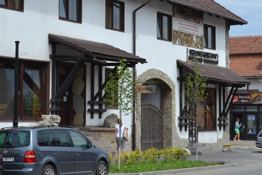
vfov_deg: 14.3
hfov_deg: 21.2
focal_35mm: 95
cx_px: 51
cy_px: 39
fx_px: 691
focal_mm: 32
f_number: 8
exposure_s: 1/250
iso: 100
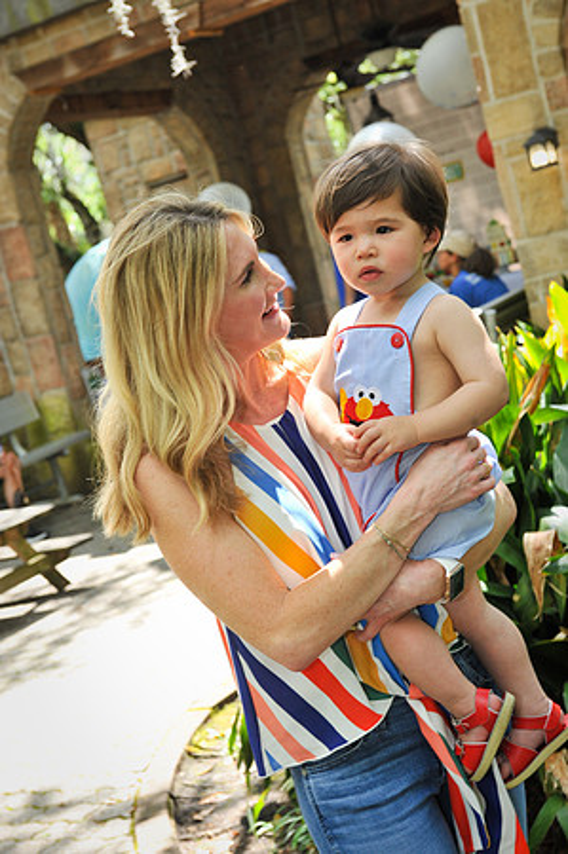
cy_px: 427
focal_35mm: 70
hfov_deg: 19.4
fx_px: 1660
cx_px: 284
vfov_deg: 28.9
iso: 640
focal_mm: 70
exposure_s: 1/160
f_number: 8
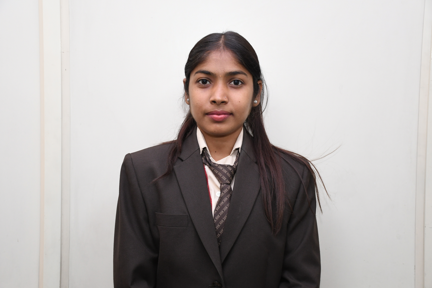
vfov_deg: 21.6
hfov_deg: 31.9
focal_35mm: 63
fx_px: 756
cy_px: 144
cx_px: 216
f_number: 4.5
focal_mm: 42
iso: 1000
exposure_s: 1/125
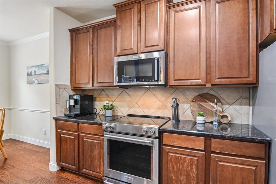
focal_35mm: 18
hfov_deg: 90.0
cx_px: 138
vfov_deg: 67.3
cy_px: 92
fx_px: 138
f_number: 8
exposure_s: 1/4
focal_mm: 18
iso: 400
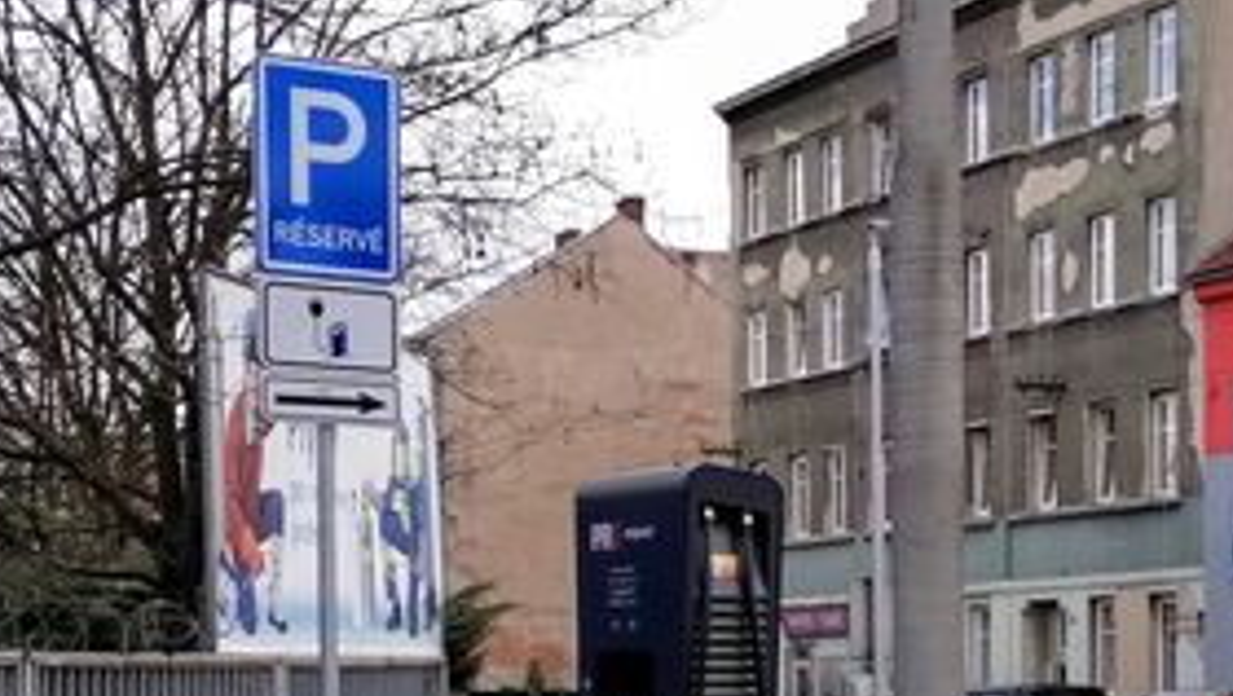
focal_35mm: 91
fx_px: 2977
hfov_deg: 23.2
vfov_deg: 13.0
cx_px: 863
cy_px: 846
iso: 50
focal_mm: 5.3
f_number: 1.8
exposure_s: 1/743
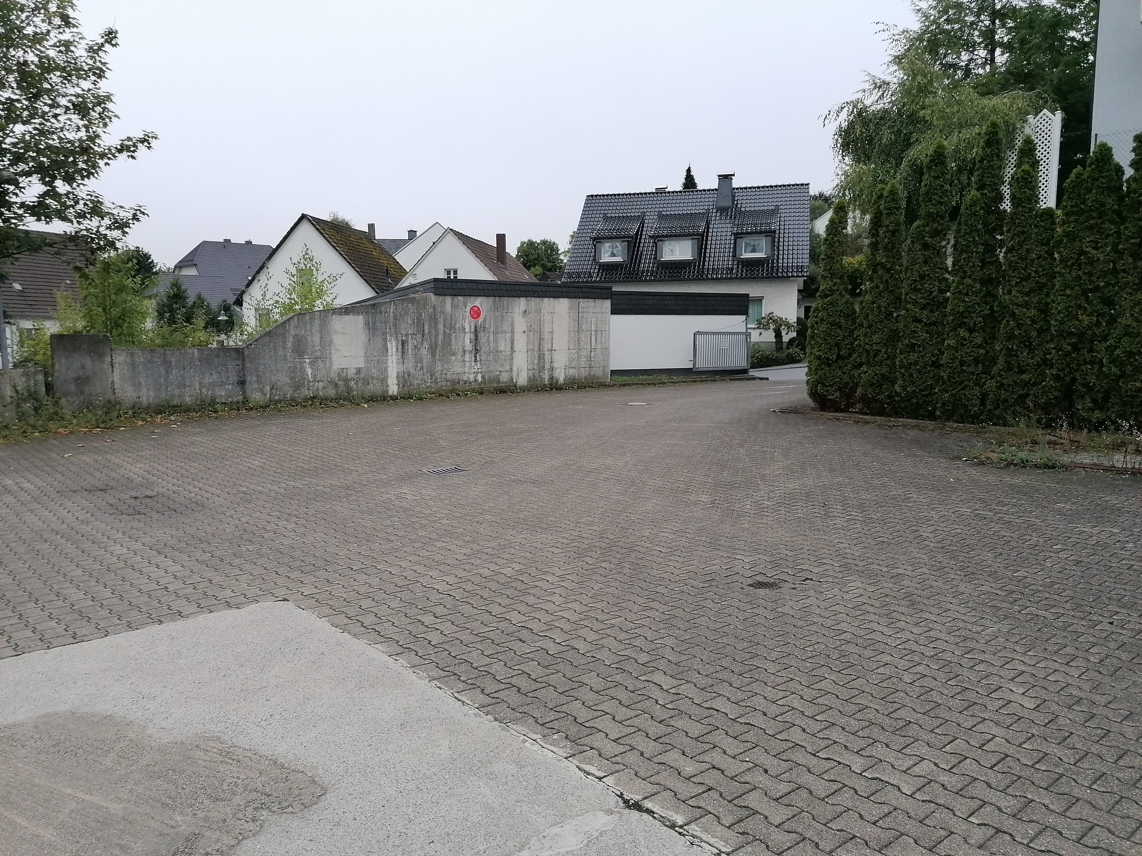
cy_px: 428
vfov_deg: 51.4
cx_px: 571
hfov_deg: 65.3
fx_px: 891
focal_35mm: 27
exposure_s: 1/900
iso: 125
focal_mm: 4.75
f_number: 1.8
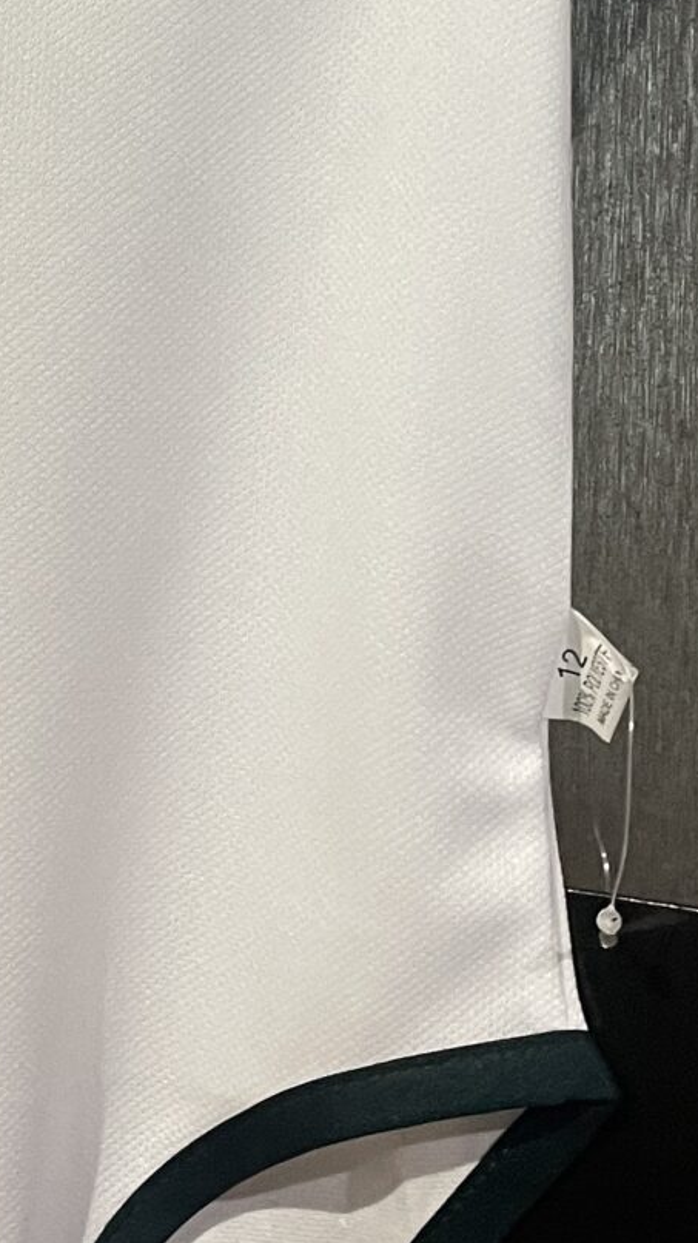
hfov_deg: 13.0
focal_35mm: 90
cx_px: -216
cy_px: 335
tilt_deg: -3.0
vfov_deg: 23.5
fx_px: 2963
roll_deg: -0.4
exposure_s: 1/60
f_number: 1.6
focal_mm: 4.2
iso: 160
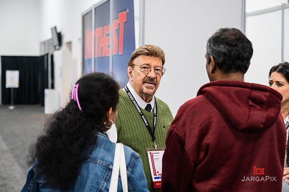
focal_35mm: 70
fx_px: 564
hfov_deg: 28.7
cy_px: 96
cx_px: 144
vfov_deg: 19.3
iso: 3200
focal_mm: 70
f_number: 4
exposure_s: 1/200
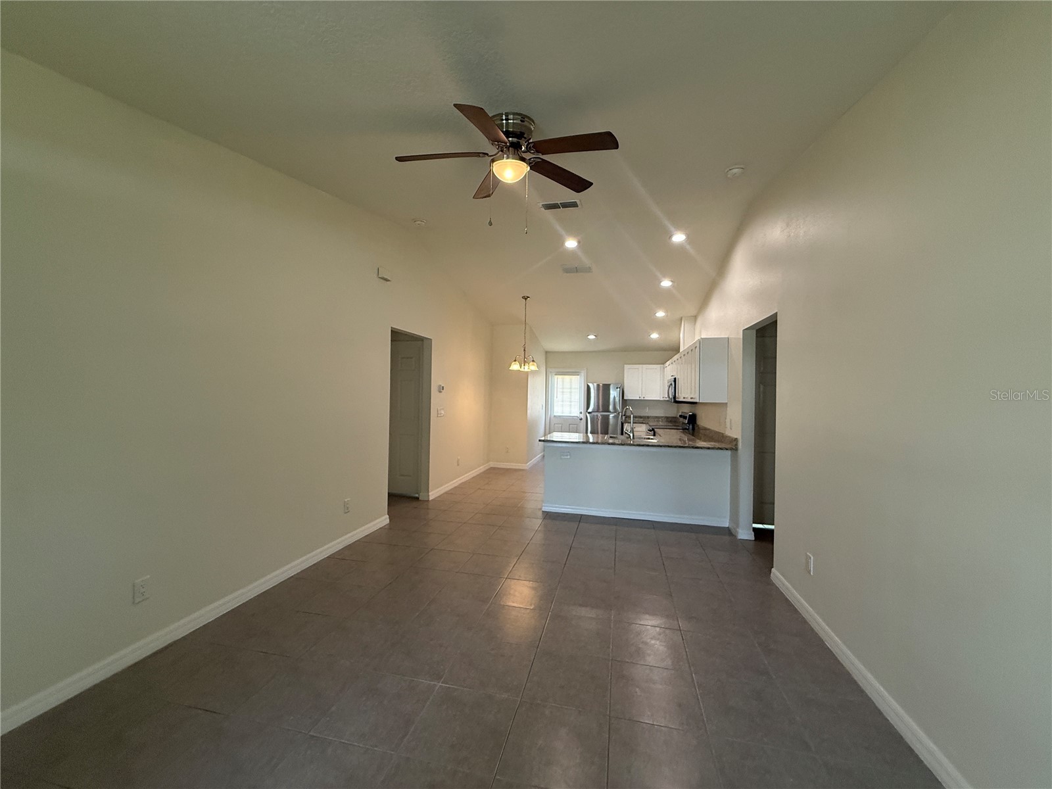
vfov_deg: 85.7
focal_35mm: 14
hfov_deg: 102.1
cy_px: 394
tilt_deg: +1.2
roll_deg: -1.6
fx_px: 425
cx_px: 526
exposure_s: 1/120
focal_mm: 2.22
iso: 200
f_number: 2.2
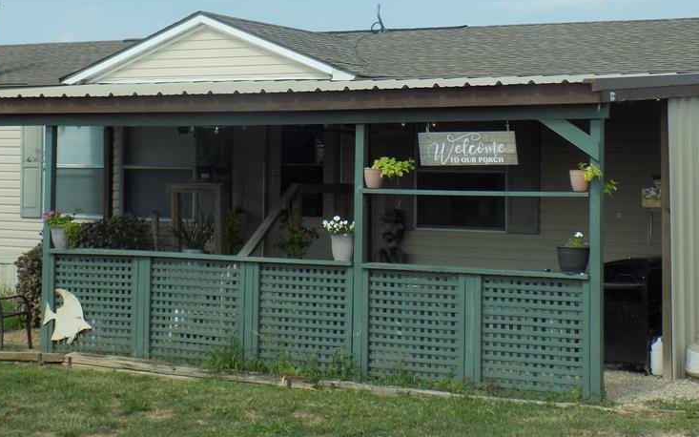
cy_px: 86
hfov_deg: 26.8
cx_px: 325
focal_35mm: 77
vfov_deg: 16.8
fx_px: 1467
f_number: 3.9
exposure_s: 1/640
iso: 80
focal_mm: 9.3
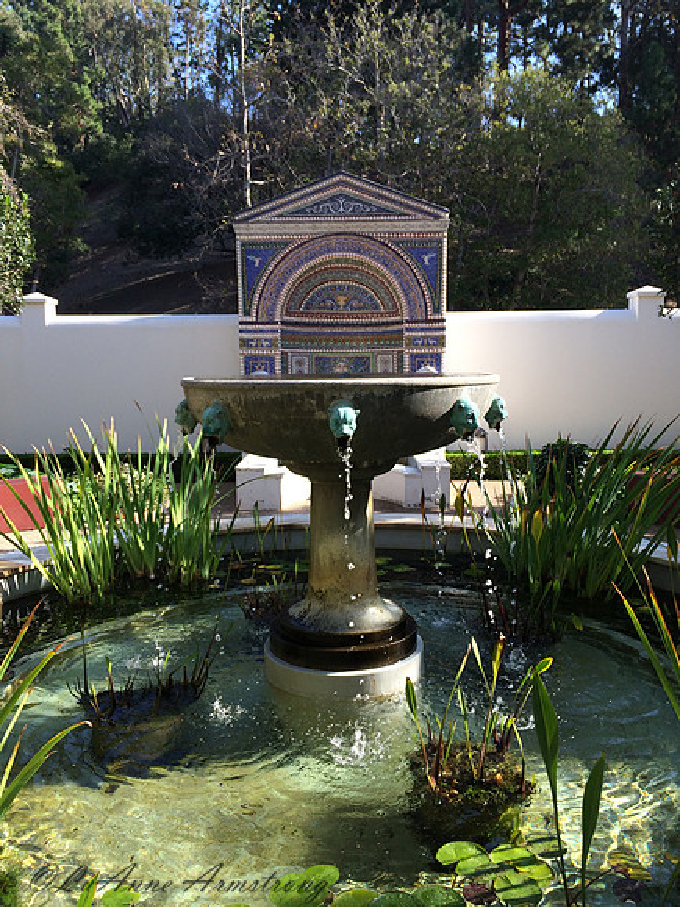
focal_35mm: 29
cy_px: 454
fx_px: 760
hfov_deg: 48.2
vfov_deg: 61.7
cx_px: 340
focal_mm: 4.15
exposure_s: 1/672
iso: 32
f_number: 2.2
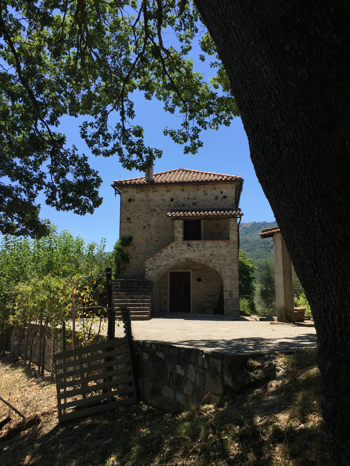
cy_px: 233
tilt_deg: +7.4
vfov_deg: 61.7
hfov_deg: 48.2
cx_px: 175
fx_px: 391
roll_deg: -0.6
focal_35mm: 29
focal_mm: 4.15
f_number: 2.2
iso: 32
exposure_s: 1/2198
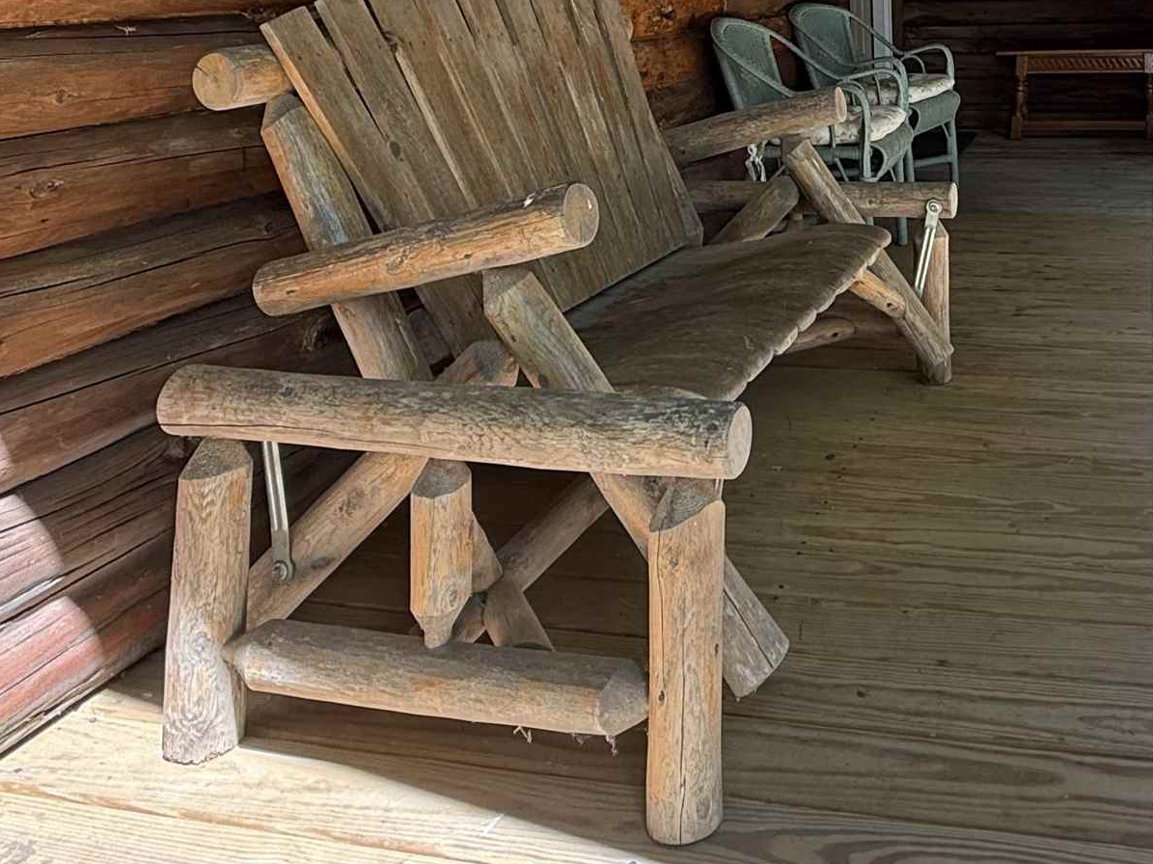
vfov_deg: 34.8
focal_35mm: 36
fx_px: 1199
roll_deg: +1.9
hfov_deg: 48.4
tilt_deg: +1.2
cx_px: 928
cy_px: -59
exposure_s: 1/99
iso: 64
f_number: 2.2
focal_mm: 2.22
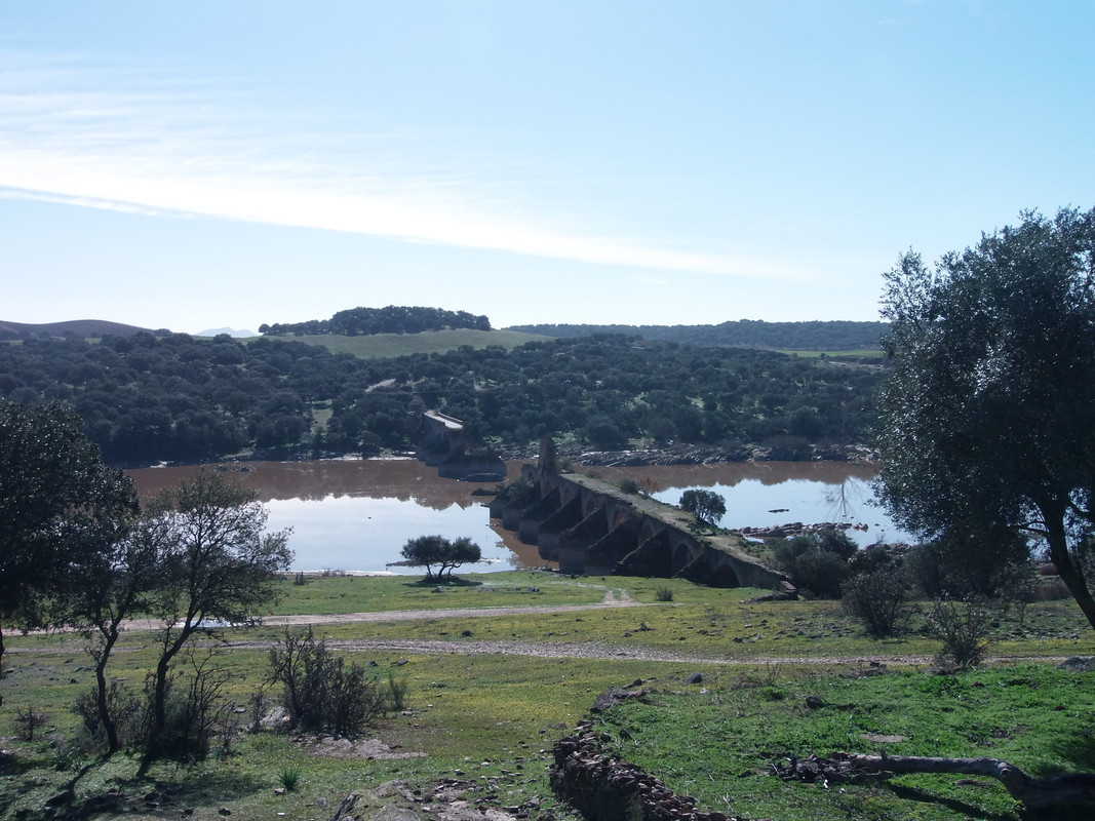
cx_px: 548
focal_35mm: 49
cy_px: 410
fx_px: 1550
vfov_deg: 29.7
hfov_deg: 38.9
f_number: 8.9
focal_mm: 8.7
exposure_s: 1/250
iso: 100
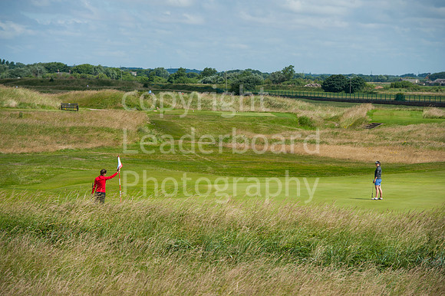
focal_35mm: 160
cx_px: 222
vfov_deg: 8.6
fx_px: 1977
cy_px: 148
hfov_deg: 12.8
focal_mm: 160
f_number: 6.3
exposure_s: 1/4000
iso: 320
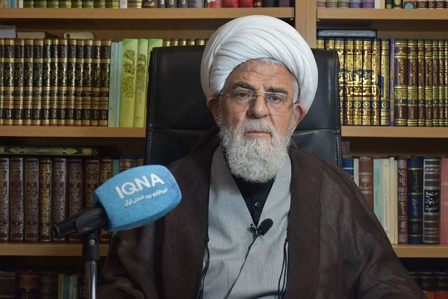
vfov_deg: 20.2
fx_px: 840
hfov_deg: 29.9
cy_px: 150
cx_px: 224
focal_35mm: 68
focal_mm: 45
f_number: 4.5
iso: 200
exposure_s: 1/25
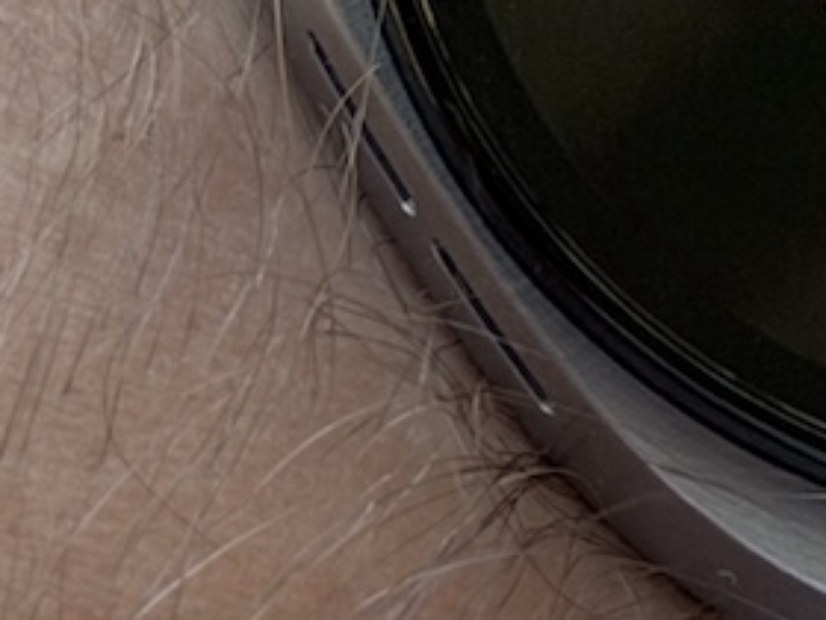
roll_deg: +8.7
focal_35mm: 326
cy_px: -338
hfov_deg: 6.0
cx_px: 1133
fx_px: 7779
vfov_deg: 4.5
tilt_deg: -36.2
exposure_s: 1/272
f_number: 1.78
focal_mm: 6.76
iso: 80
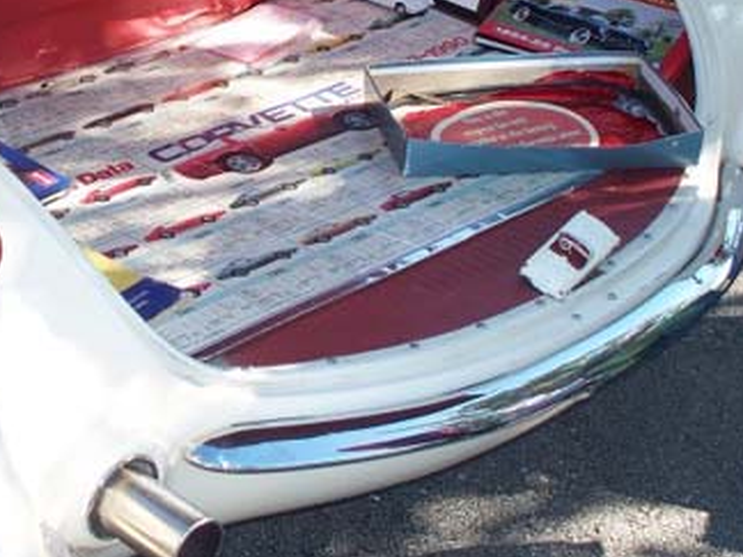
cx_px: 112
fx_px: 1910
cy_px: 11
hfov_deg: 21.6
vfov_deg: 16.3
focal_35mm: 89
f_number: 2.8
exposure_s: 1/250
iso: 64
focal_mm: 7.54
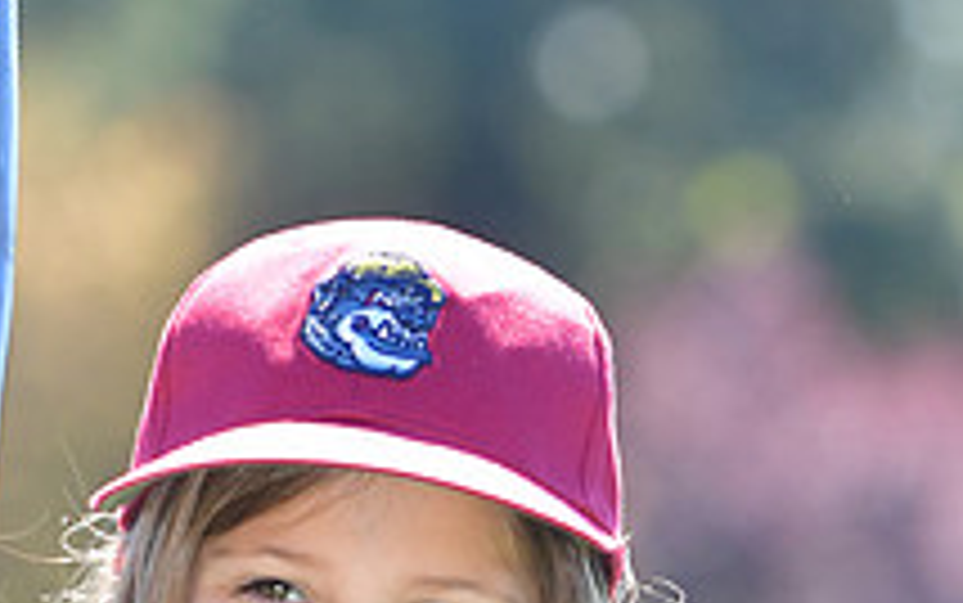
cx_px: 214
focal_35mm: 601
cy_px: 904
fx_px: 15791
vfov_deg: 2.2
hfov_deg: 3.5
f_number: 4.5
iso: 400
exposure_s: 1/800
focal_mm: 145
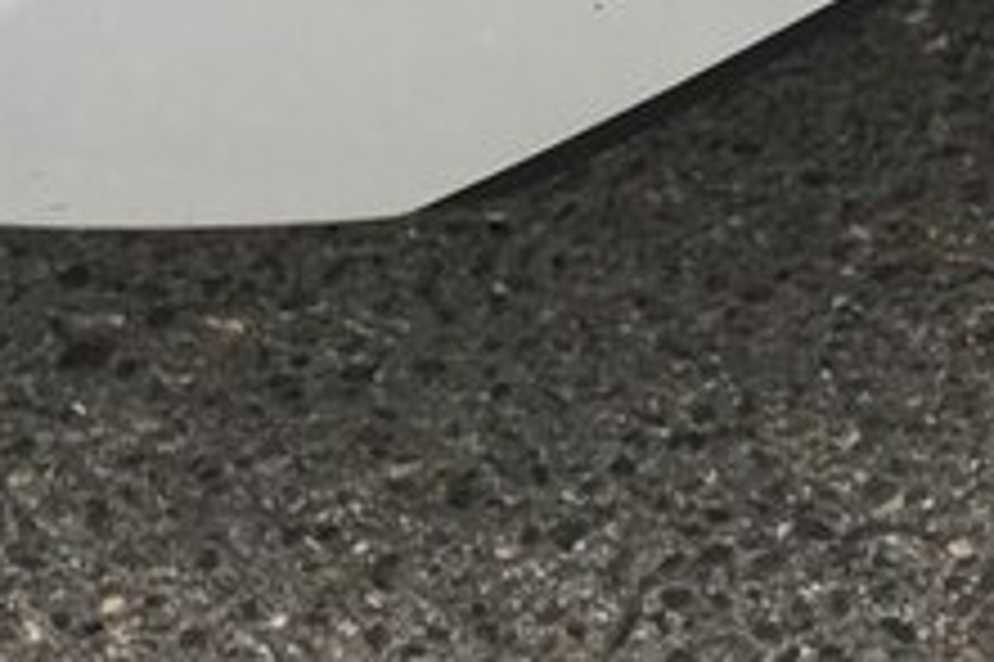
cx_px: 418
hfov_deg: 22.6
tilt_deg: -22.2
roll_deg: +1.7
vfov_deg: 14.0
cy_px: -412
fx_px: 2483
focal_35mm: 90
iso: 32
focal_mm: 4.15
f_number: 2.2
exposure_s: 1/30
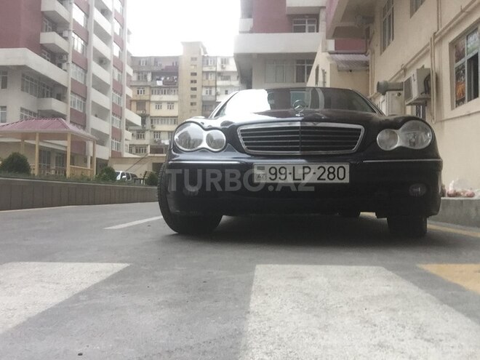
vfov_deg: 45.4
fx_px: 430
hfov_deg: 58.4
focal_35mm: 31
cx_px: 240
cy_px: 180
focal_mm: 2.65
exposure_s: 1/100
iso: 32
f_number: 2.2
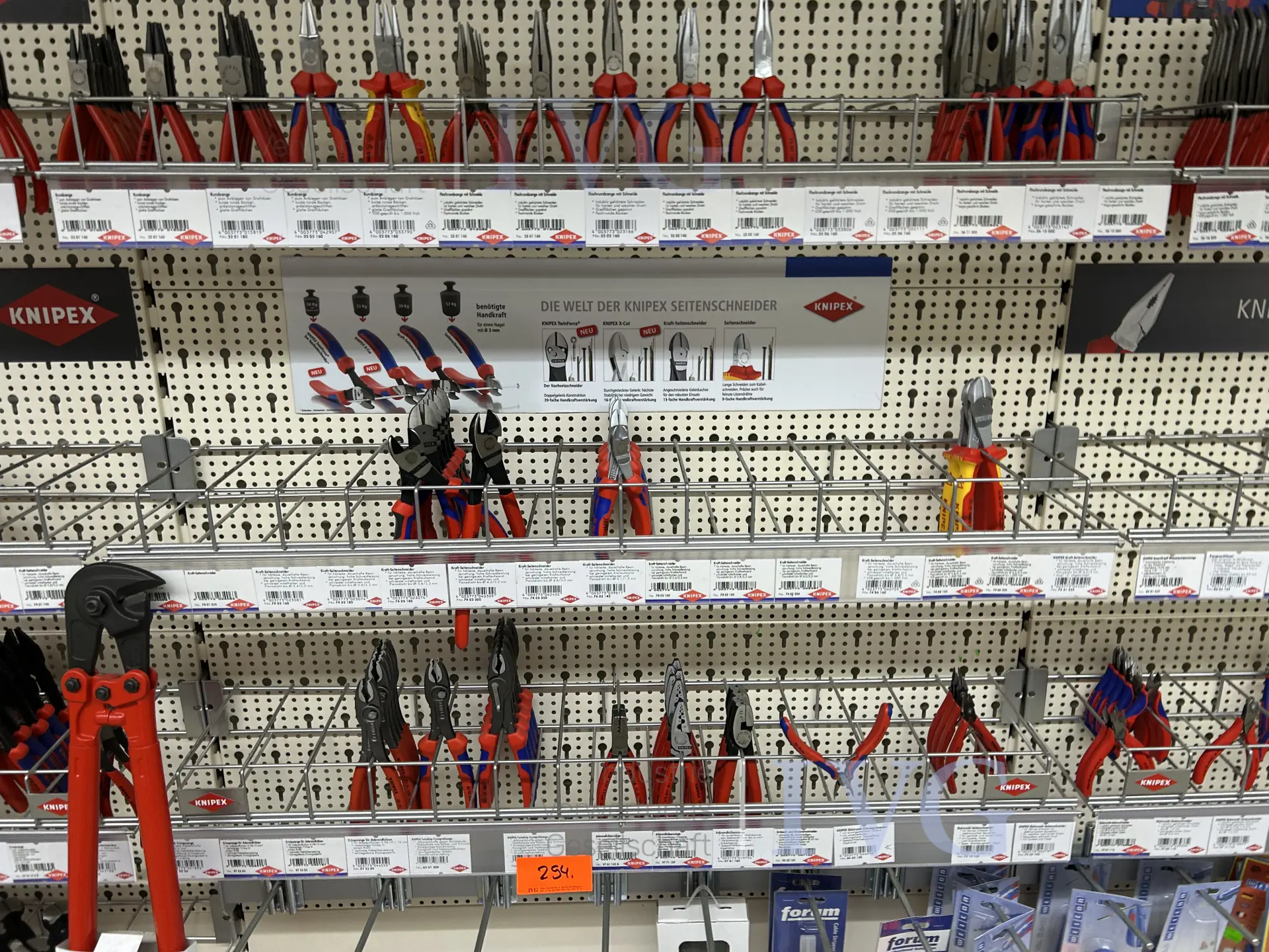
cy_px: 476
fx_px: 953
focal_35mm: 26
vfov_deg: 53.1
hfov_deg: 67.3
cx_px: 634
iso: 80
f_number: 1.5
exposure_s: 1/50
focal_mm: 5.7
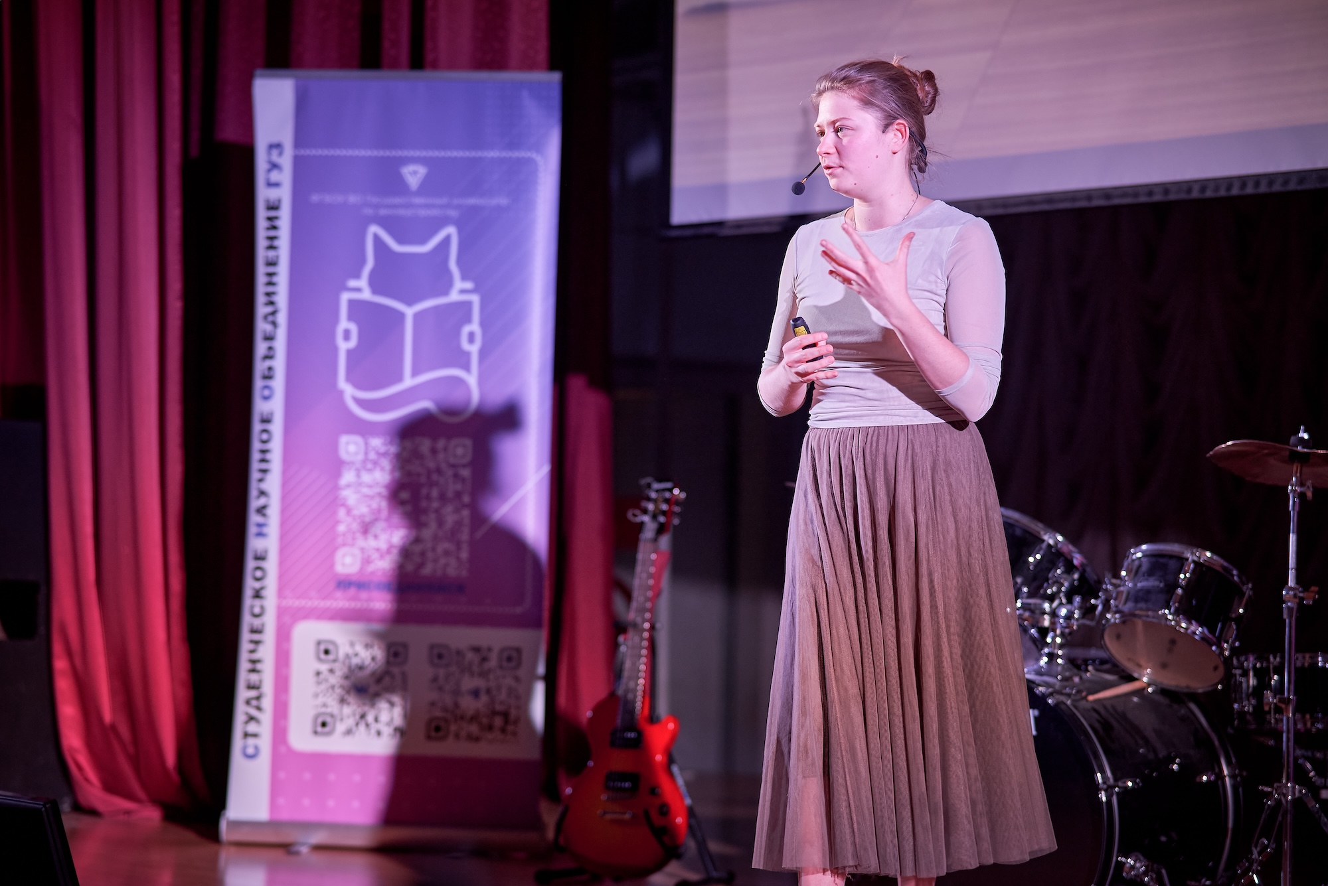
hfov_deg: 23.9
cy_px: 443
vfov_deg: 16.1
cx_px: 664
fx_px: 3137
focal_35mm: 85
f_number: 1.8
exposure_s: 1/200
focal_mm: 85
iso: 640
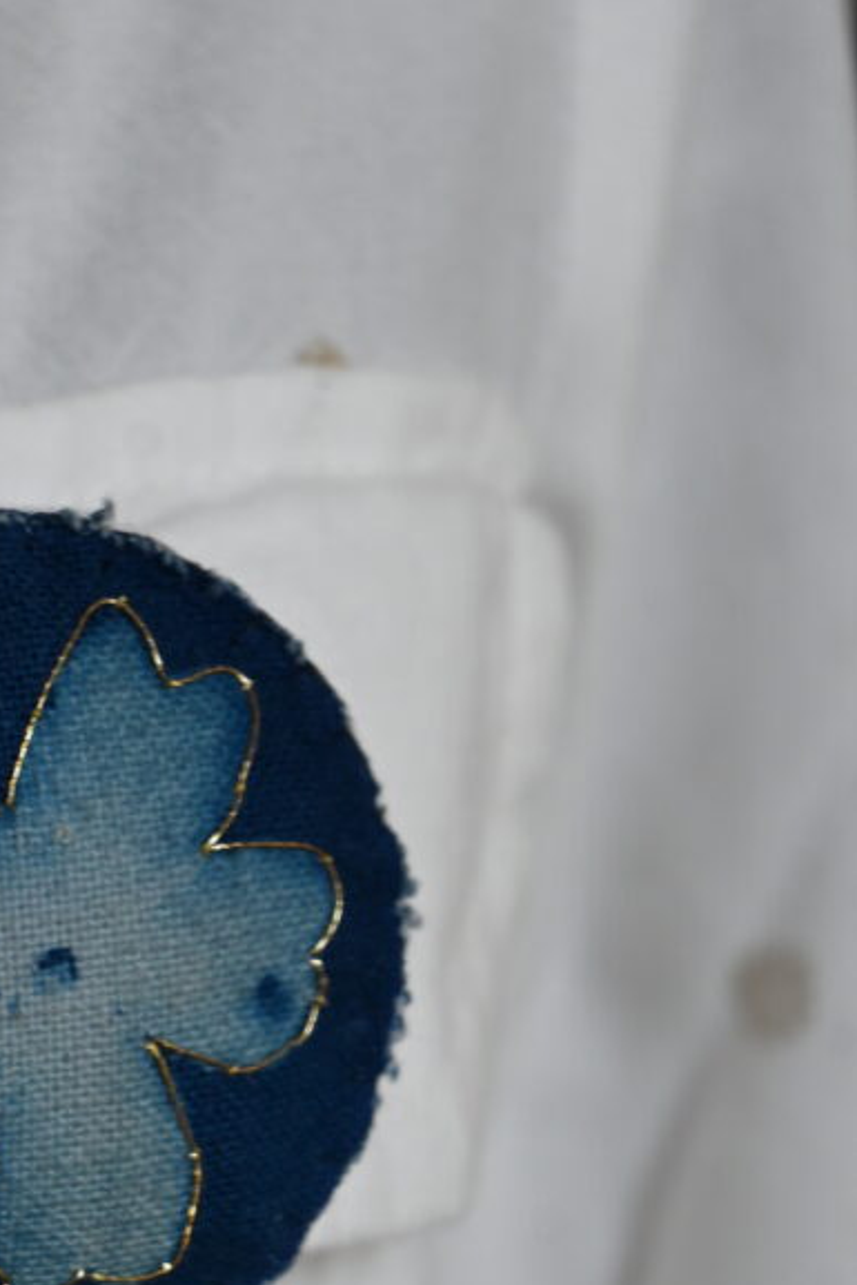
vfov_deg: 15.4
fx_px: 4746
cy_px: 906
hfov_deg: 10.3
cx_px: 99
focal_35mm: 133
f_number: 6.3
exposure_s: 1/125
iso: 450
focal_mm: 50
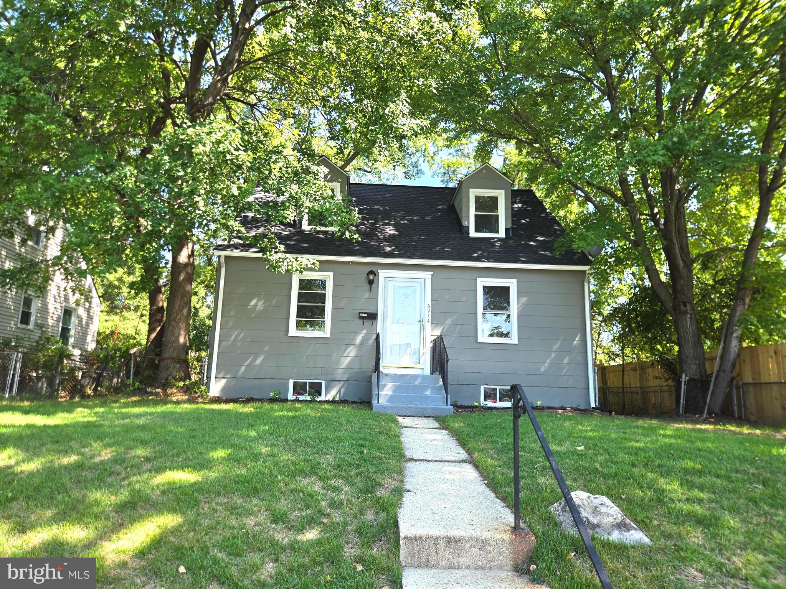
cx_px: 393
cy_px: 294
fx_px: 522
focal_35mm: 23
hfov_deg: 73.9
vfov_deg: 58.9
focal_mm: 5.4
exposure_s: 1/214
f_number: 1.8
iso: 25
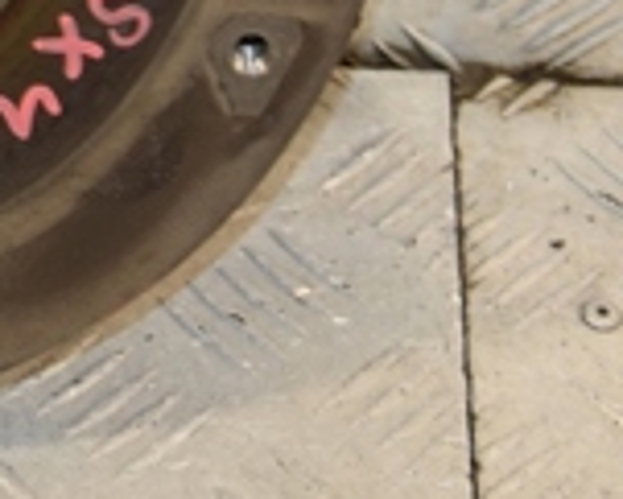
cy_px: -260
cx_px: -301
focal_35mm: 238
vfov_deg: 6.4
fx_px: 4391
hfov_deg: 8.0
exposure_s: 1/160
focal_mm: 40
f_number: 4.8
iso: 800
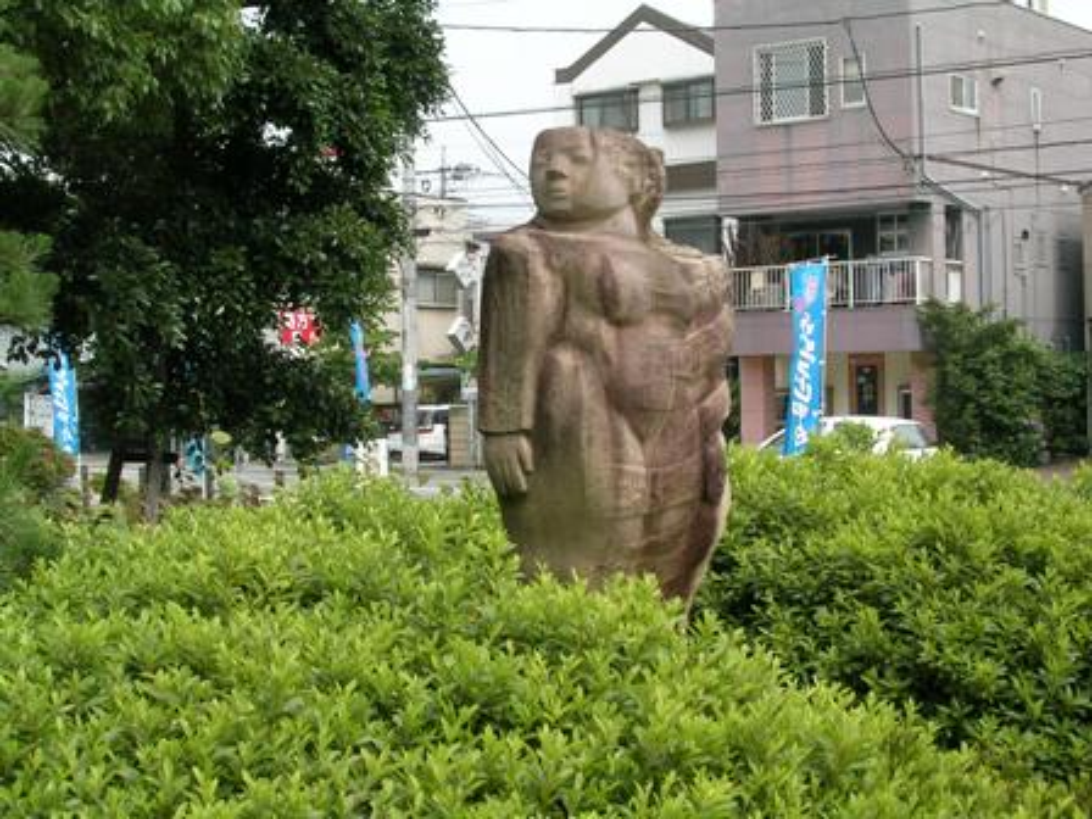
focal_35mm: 61
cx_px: 546
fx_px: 1924
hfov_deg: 31.7
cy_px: 410
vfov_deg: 24.0
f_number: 5.9
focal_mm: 9.3
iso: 50
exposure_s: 1/152
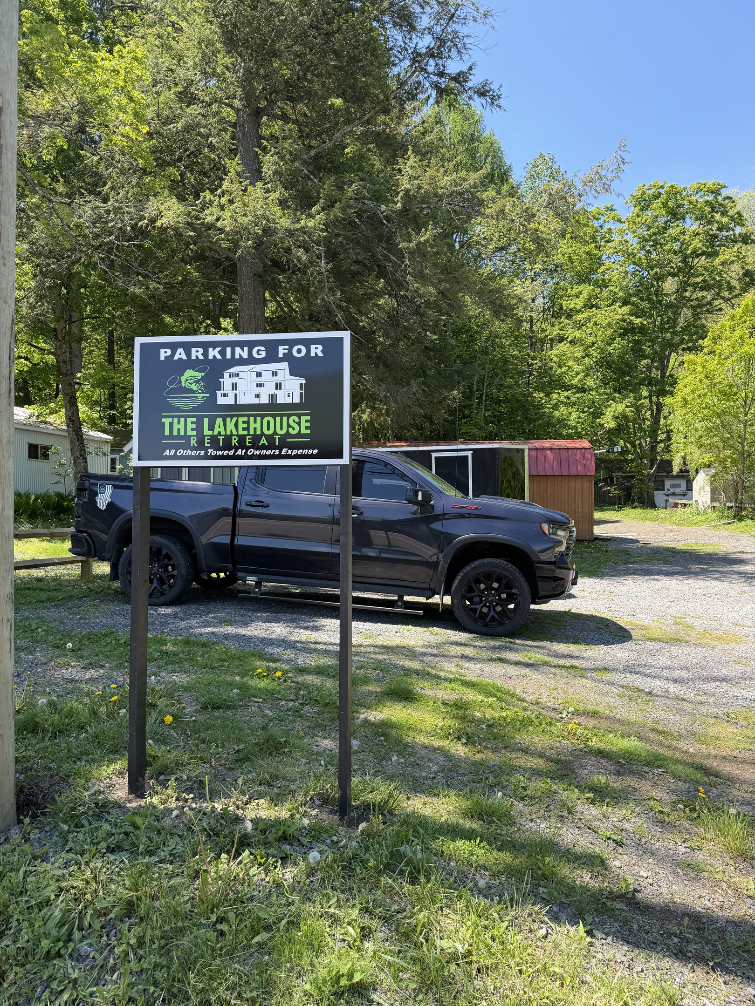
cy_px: 503
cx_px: 378
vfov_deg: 71.6
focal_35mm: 24
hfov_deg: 56.8
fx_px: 698
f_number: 1.78
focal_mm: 6.76
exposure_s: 1/955
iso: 80
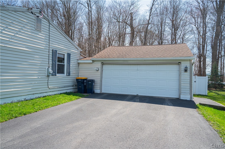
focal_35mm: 24
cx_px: 112
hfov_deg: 73.8
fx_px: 150
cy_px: 74
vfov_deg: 53.1
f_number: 8
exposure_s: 1/1000
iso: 500
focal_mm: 24
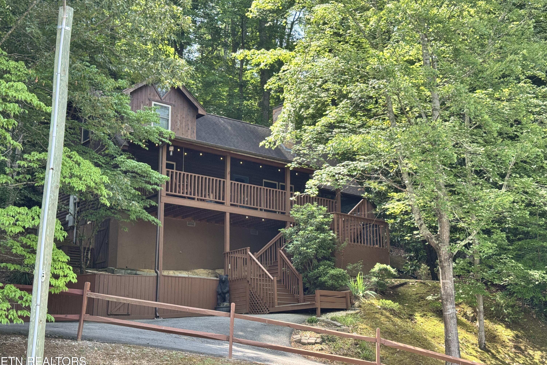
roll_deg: +0.2
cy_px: 175
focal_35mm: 50
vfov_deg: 27.0
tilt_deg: +14.5
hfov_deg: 39.6
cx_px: 273
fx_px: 760
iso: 64
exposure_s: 1/343
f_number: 1.78
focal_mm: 6.76
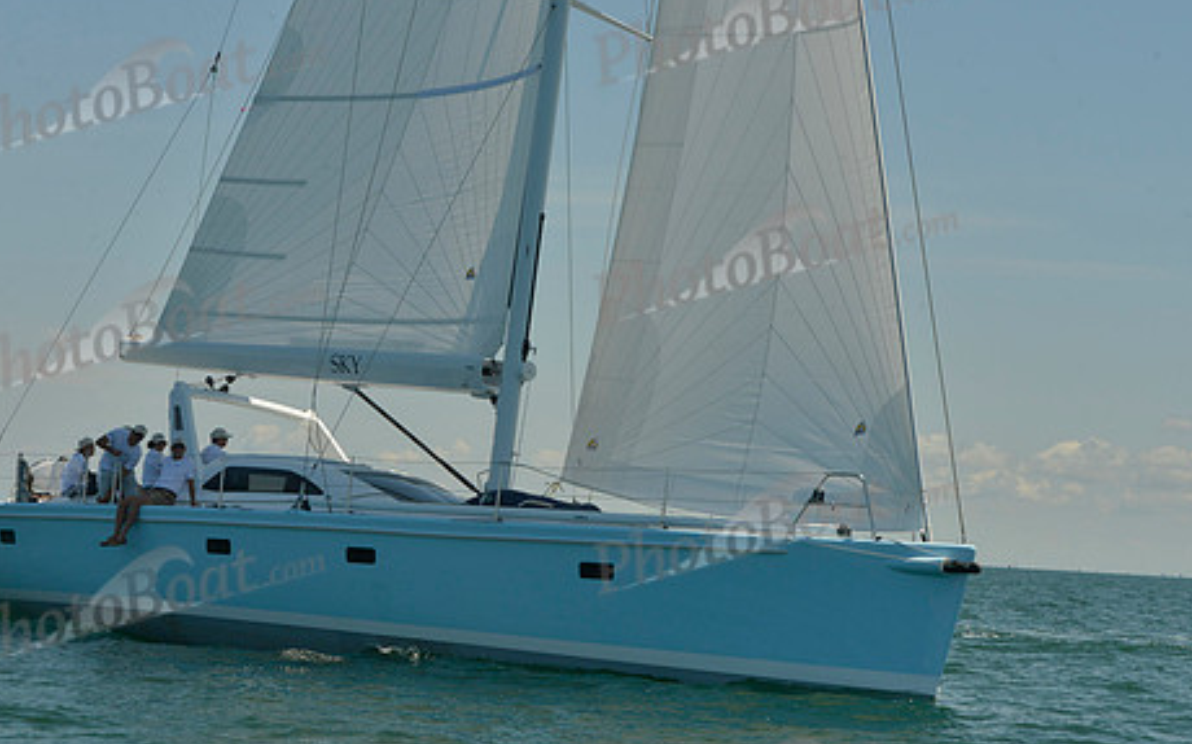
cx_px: 461
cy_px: 429
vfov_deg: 14.5
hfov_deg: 23.0
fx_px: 2922
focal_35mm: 90
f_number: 16
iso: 280
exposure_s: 1/500
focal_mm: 70
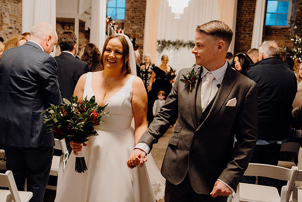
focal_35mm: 36
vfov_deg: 36.9
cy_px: 101
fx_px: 302
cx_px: 151
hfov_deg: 53.1
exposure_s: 1/160
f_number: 3.5
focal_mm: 36
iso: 5000
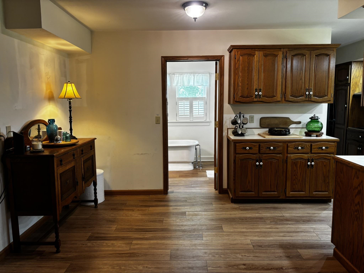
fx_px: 273
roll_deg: +0.3
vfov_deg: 53.1
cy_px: 136
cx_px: 182
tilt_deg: -6.1
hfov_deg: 67.3
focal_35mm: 26
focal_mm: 5.96
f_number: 1.6
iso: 160
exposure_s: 1/60
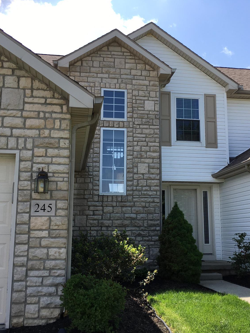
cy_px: 167
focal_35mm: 39
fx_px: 376
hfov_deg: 36.8
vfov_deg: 47.9
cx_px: 134
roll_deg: +0.0
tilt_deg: +10.1
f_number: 2.2
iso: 25
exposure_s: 1/1012
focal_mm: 4.15
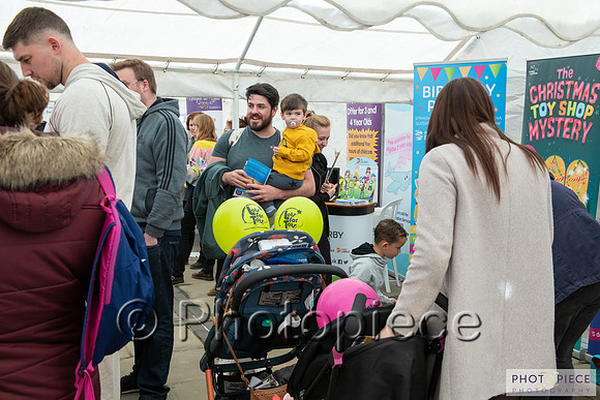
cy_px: 201
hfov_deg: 47.8
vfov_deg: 32.9
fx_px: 677
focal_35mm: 41
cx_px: 312
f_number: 8
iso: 900
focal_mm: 38
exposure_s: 1/320
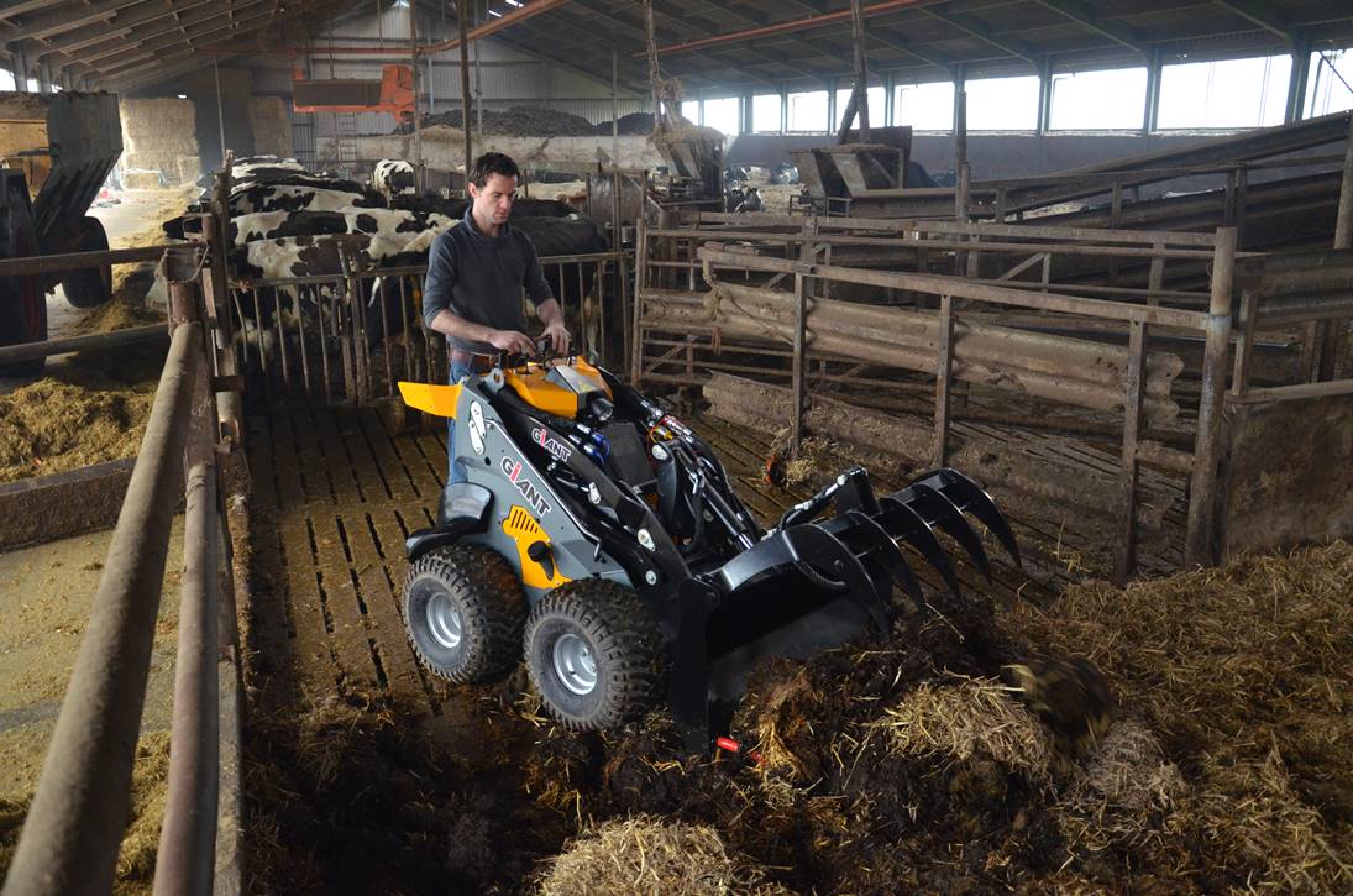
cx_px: 676
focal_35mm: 33
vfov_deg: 39.8
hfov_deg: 57.3
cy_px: 448
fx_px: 1238
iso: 1400
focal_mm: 22
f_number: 3.8
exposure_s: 1/30
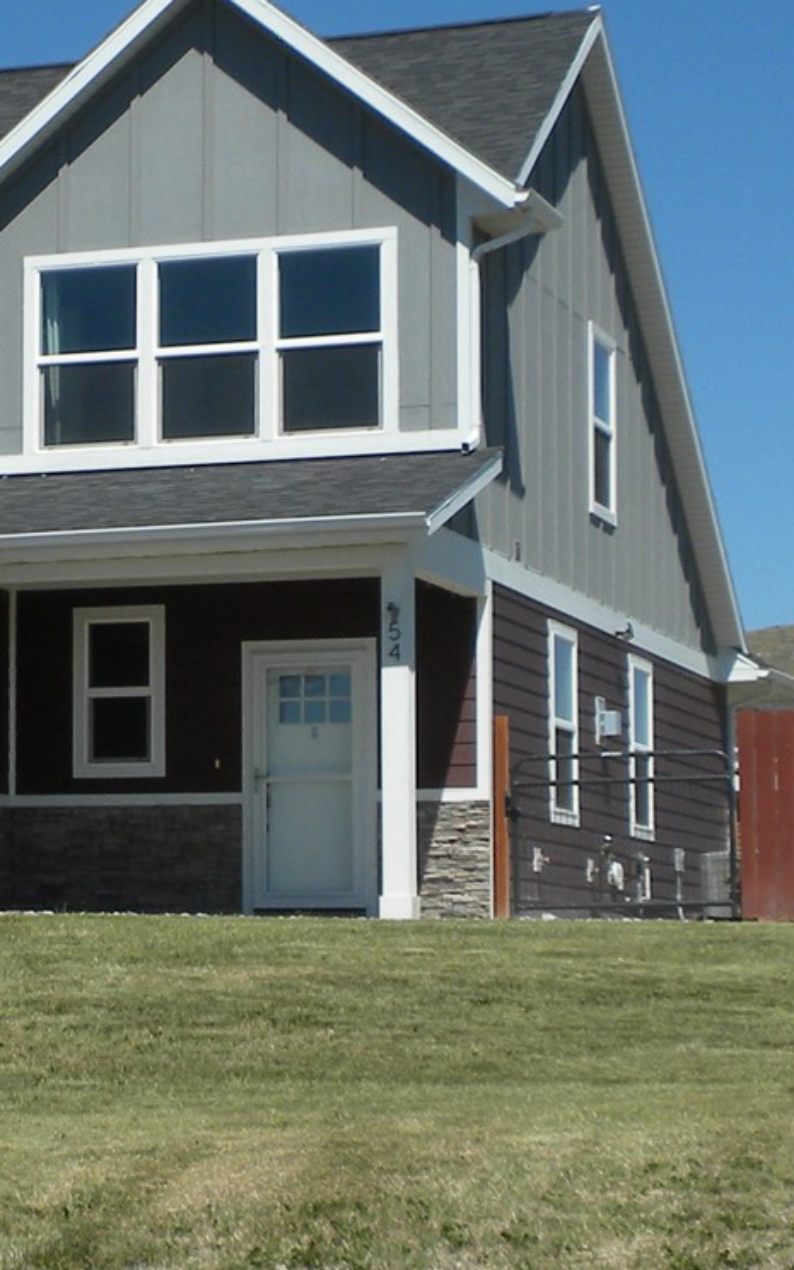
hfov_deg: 11.9
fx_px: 3739
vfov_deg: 19.3
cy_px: 725
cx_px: -142
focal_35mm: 108
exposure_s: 1/166
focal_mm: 6.6
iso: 64
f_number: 10
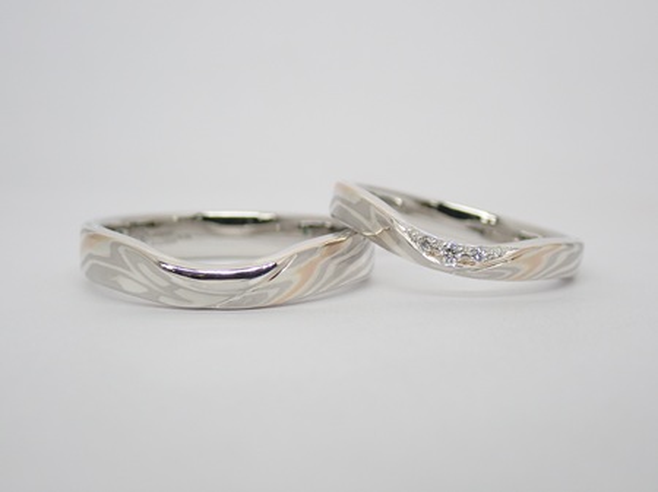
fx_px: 1463
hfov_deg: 25.3
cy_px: 246
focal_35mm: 77
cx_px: 329
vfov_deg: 19.1
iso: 200
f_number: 4.1
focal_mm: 13.65
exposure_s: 1/100
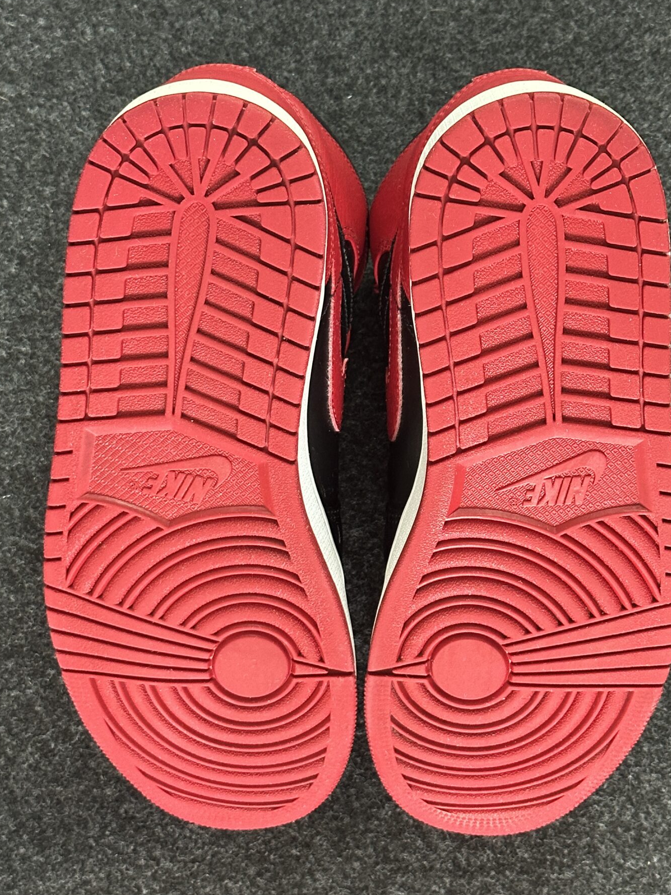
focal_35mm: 69
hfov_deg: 21.3
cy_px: 483
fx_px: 1783
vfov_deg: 28.2
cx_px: 354
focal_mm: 6.86
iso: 400
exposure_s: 1/36
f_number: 1.78
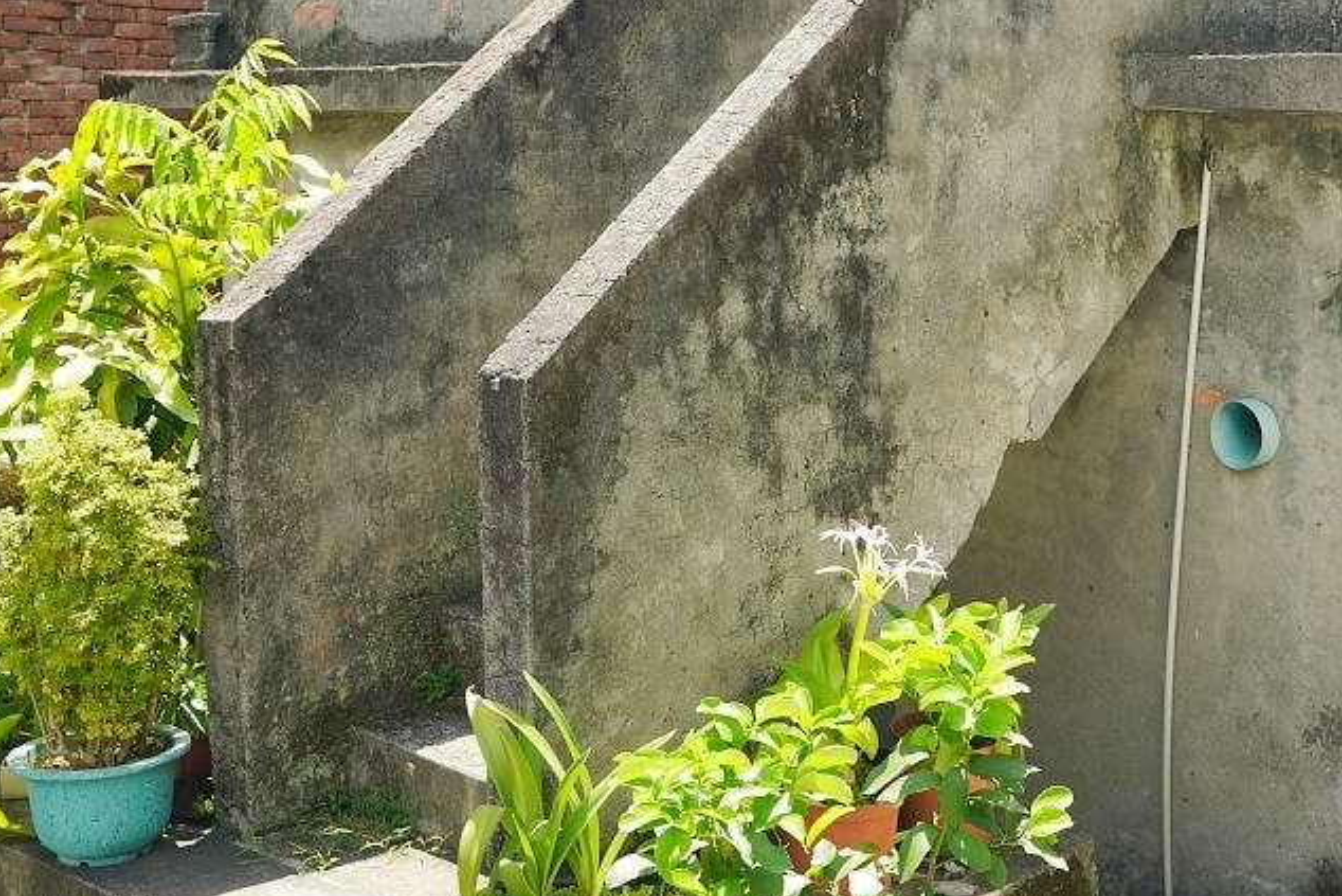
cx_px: 1090
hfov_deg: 36.1
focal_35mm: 53
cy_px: 233
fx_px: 1976
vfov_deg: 25.3
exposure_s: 1/80
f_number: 5.6
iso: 100
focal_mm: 28
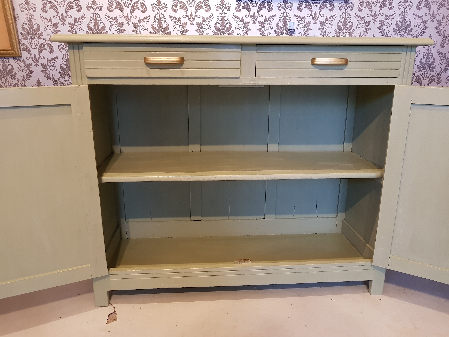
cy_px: 168
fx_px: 337
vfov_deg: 53.1
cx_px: 224
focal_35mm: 26
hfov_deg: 67.3
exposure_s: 1/33
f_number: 1.7
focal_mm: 4.2
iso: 200
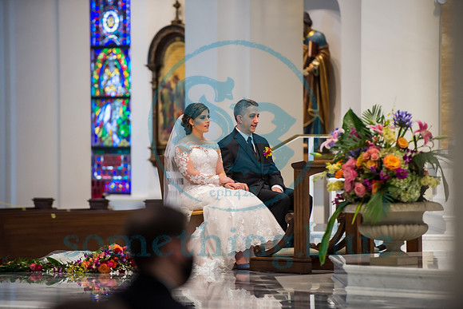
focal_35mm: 211
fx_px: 2711
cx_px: 225
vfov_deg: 6.5
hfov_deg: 9.8
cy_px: 155
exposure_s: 1/250
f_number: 2.8
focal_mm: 200
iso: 1250
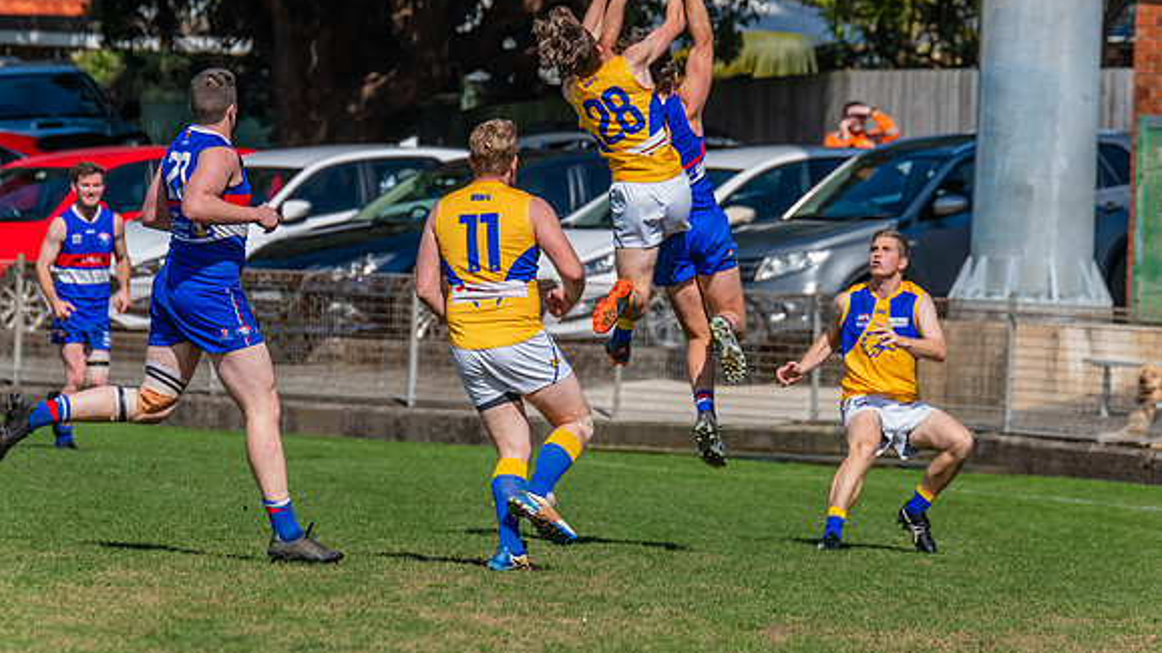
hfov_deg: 4.4
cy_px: 228
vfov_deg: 2.5
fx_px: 15035
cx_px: 603
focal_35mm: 488
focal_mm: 420
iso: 800
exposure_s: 1/1600
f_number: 9
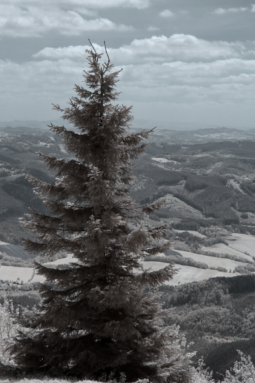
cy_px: 166
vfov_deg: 15.0
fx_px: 1459
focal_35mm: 137
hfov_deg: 10.0
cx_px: 93
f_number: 9
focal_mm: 70
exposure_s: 1/800
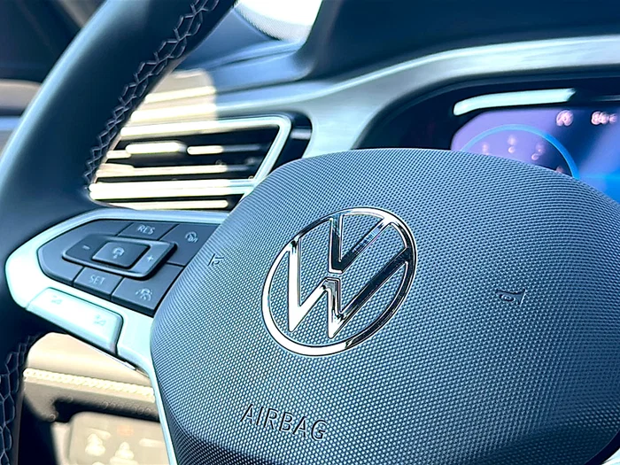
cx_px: 310
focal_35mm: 45
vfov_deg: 32.2
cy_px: 232
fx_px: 806
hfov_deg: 42.1
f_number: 1.78
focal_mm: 6.86
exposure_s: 1/270
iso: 100
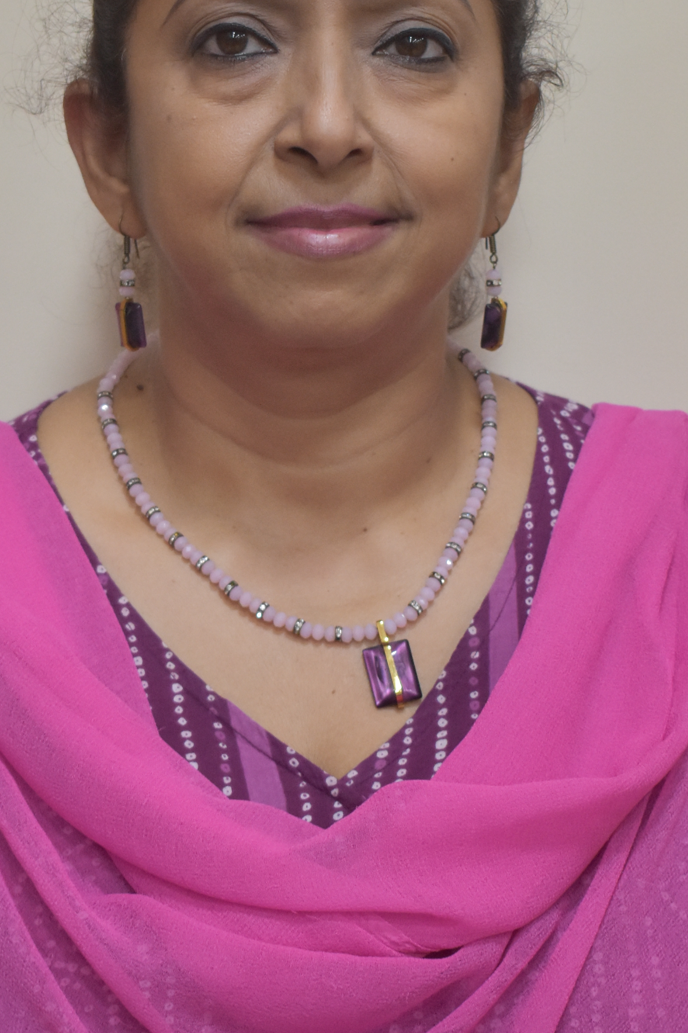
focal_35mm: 98
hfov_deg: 14.0
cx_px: 287
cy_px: 434
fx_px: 2809
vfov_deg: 20.8
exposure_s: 1/125
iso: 1250
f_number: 4.5
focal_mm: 32
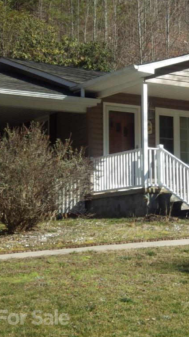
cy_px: 169
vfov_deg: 20.6
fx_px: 928
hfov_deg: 11.4
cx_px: 220
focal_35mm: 104
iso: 100
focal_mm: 12.8
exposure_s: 1/500
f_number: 4.2
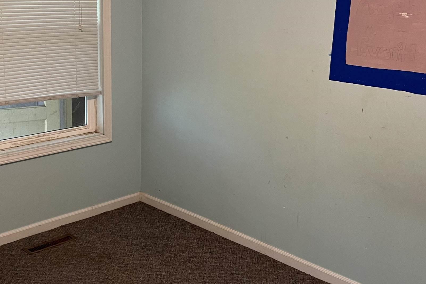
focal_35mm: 52
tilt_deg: -14.7
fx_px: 615
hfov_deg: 38.1
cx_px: 243
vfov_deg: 26.0
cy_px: 122
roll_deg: -3.2
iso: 200
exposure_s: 1/60
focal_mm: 5.7
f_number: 1.5
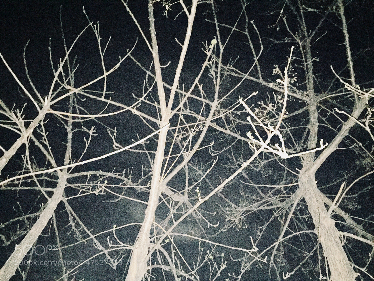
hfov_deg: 61.7
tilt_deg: +46.3
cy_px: 140
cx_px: 187
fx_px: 313
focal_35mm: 29
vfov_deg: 48.2
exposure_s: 1/17
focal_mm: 4.15
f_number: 2.2
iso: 2000
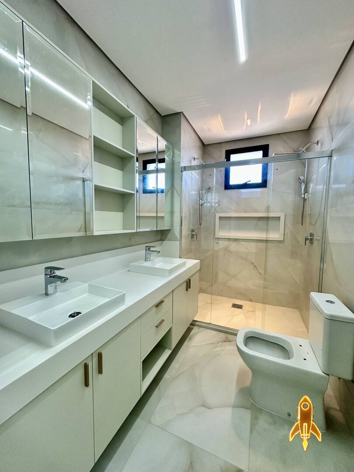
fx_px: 191
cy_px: 236
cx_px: 177
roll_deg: -1.2
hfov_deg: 85.7
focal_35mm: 14
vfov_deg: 102.1
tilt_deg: -3.3
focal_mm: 2.22
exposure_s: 1/120
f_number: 2.2
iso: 160
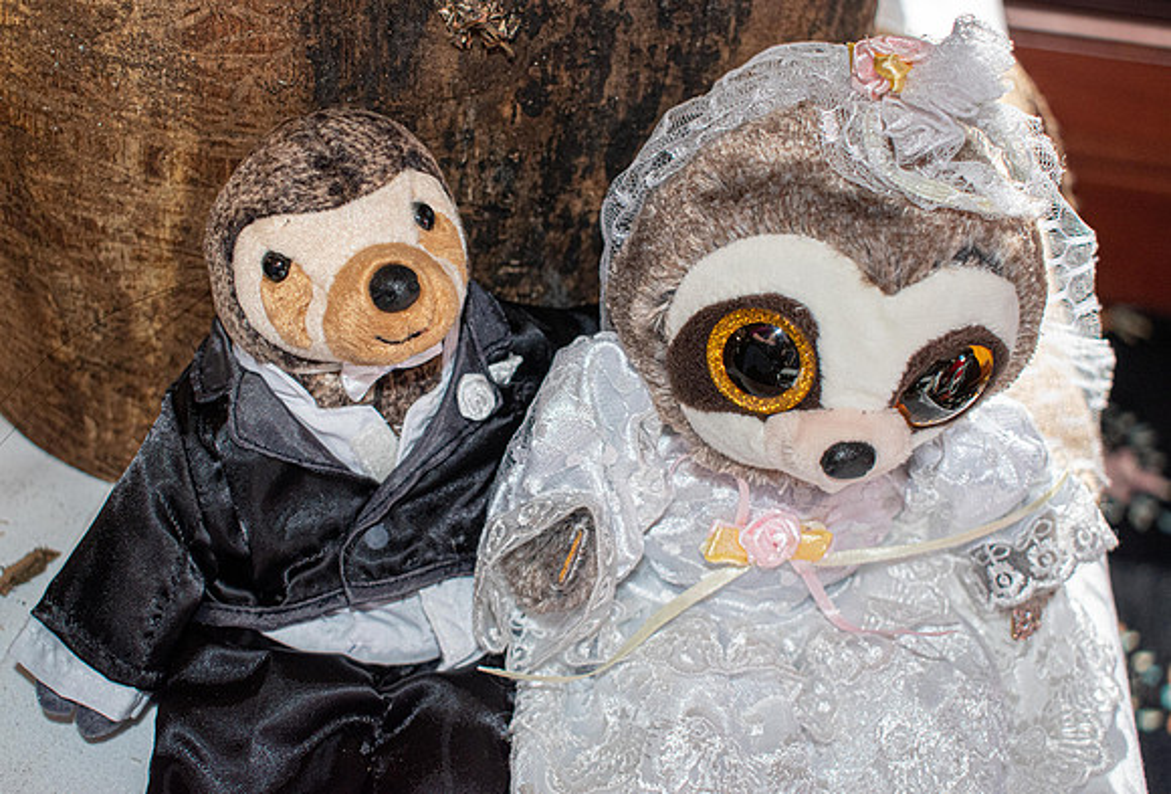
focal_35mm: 49
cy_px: 370
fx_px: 1592
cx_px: 563
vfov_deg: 28.0
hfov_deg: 40.4
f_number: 5
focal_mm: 30
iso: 800
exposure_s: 1/100
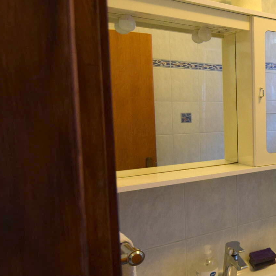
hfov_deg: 34.2
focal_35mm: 36
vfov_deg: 45.9
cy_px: 119
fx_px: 325
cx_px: 351
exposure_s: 1/60
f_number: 3.5
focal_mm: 10
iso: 1000
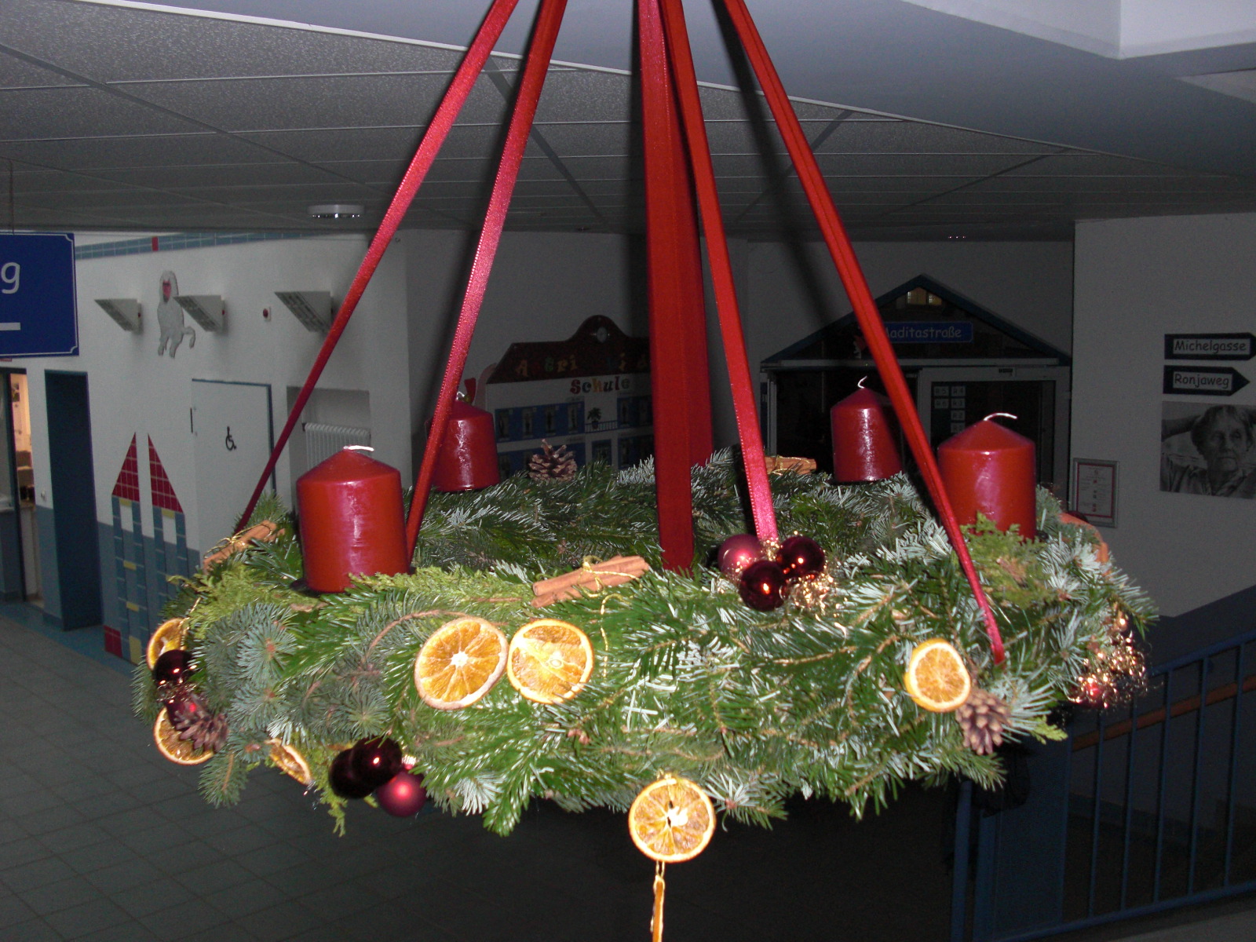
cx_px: 628
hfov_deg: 51.4
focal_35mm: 36
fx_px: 1306
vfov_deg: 39.7
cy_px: 471
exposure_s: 1/60
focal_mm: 6.3
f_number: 2.8
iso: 200
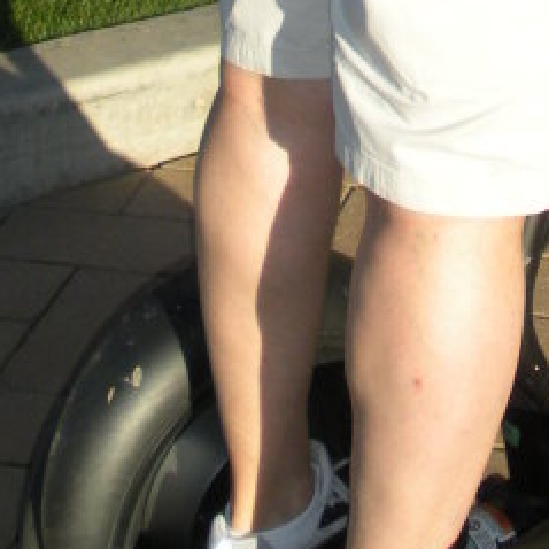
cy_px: -379
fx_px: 2548
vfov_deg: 11.6
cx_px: 526
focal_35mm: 142
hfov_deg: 12.2
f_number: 3.5
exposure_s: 1/691
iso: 88
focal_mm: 6.3
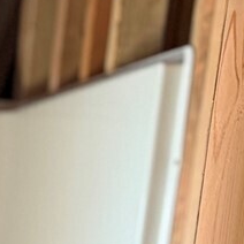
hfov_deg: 10.1
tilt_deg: -14.8
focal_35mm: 160
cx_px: -252
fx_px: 1276
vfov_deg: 9.6
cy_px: 601
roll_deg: -3.3
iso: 250
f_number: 1.78
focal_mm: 6.76
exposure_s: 1/60
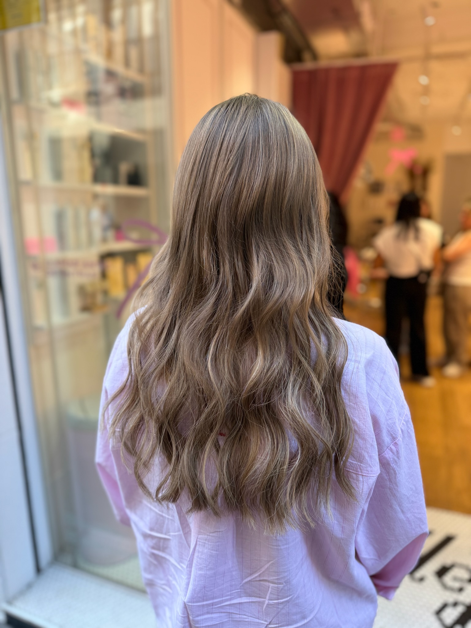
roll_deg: -0.2
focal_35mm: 24
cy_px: 314
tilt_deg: -13.0
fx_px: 435
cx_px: 236
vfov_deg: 71.6
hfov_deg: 56.8
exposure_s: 1/100
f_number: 1.78
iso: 64
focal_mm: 6.76
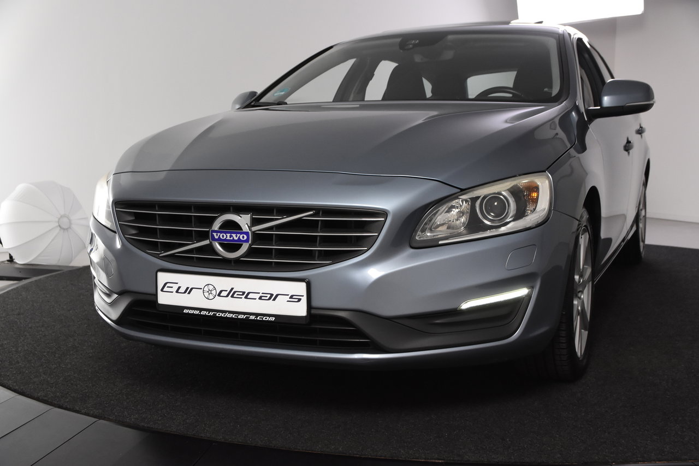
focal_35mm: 42
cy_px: 233
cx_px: 350
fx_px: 815
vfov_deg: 31.9
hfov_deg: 46.4
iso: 1600
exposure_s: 1/125
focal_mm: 28
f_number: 5.6
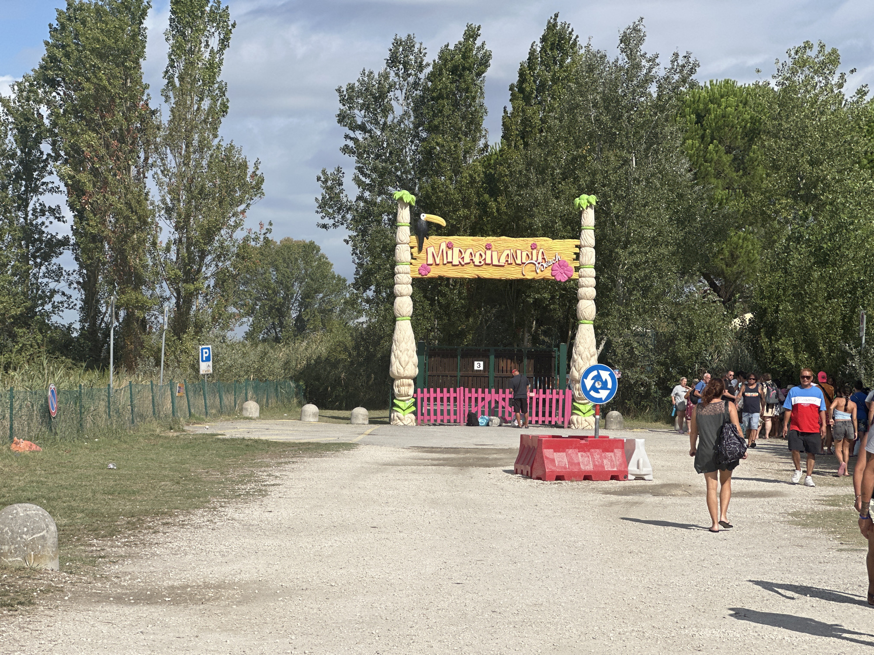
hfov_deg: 25.3
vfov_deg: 19.1
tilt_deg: +1.8
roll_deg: -0.9
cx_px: 437
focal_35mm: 77
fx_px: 1944
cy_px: 328
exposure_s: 1/1340
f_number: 2.8
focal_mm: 9
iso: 32
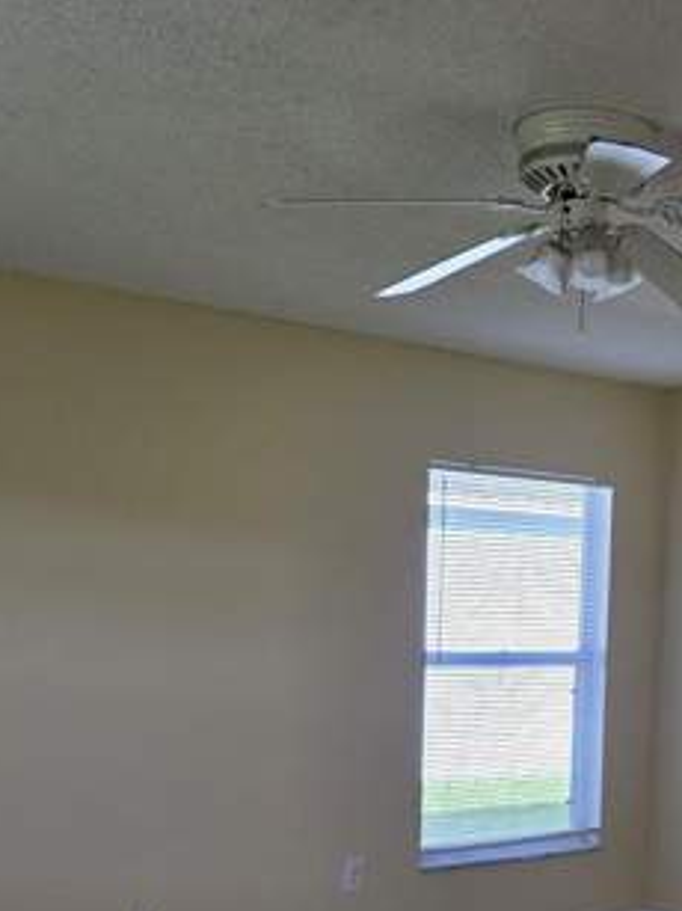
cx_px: 546
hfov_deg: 29.6
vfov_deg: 38.6
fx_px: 1262
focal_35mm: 48
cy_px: 685
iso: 40
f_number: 1.8
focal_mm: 5.4
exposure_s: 1/180
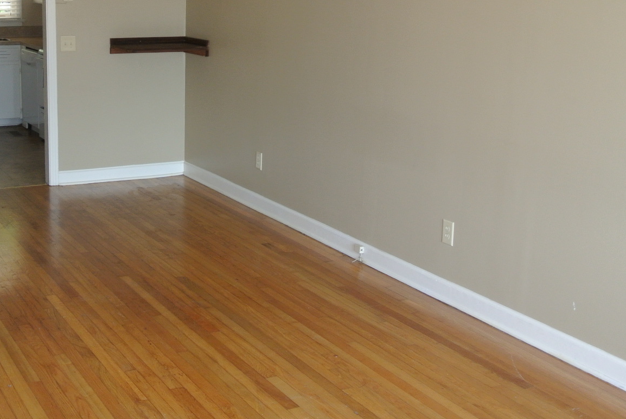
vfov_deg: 26.0
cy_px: 151
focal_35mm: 52
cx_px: 203
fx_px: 905
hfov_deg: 37.7
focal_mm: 11.8
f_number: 3.8
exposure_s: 1/60
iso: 400
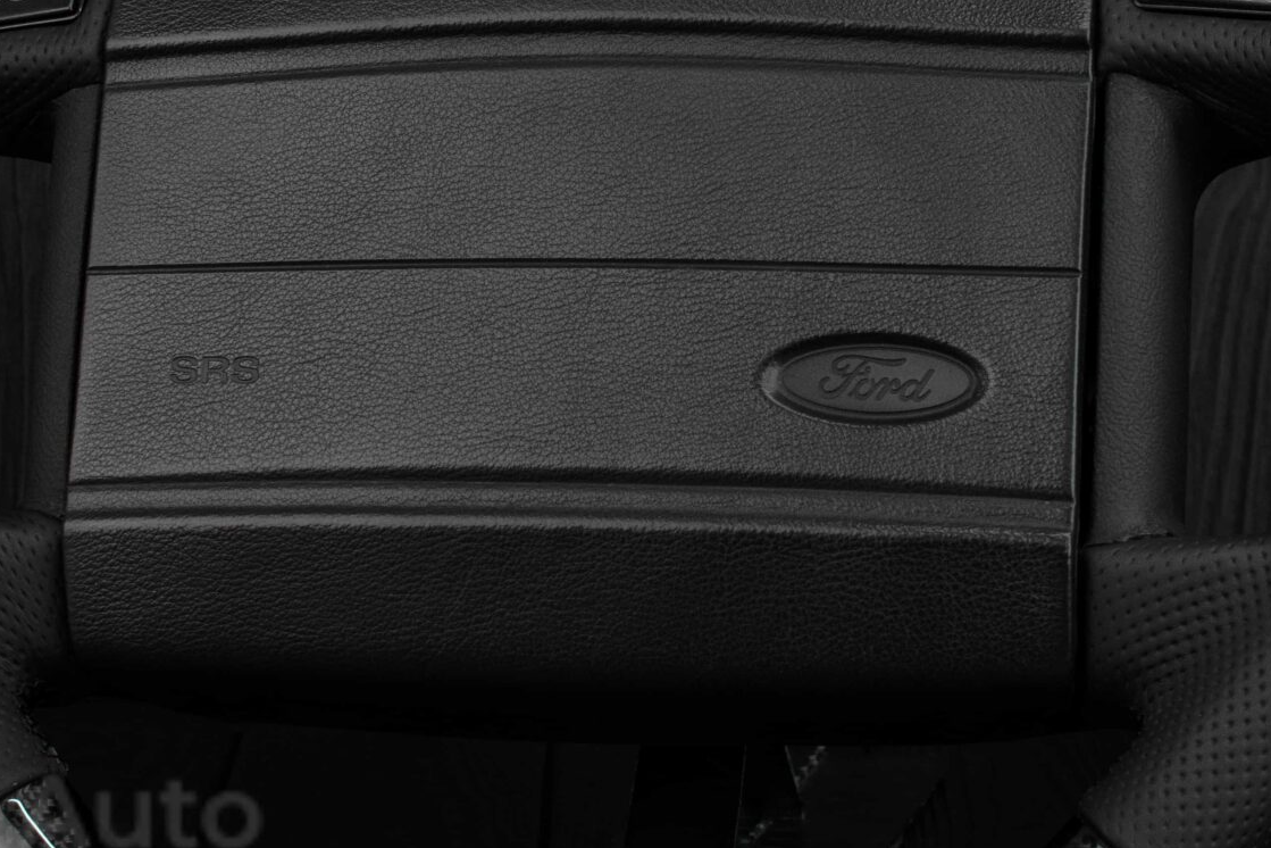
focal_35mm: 120
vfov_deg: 11.4
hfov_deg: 17.0
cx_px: 584
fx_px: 4241
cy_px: 222
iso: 500
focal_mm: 35
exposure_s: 1/125
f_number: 6.3
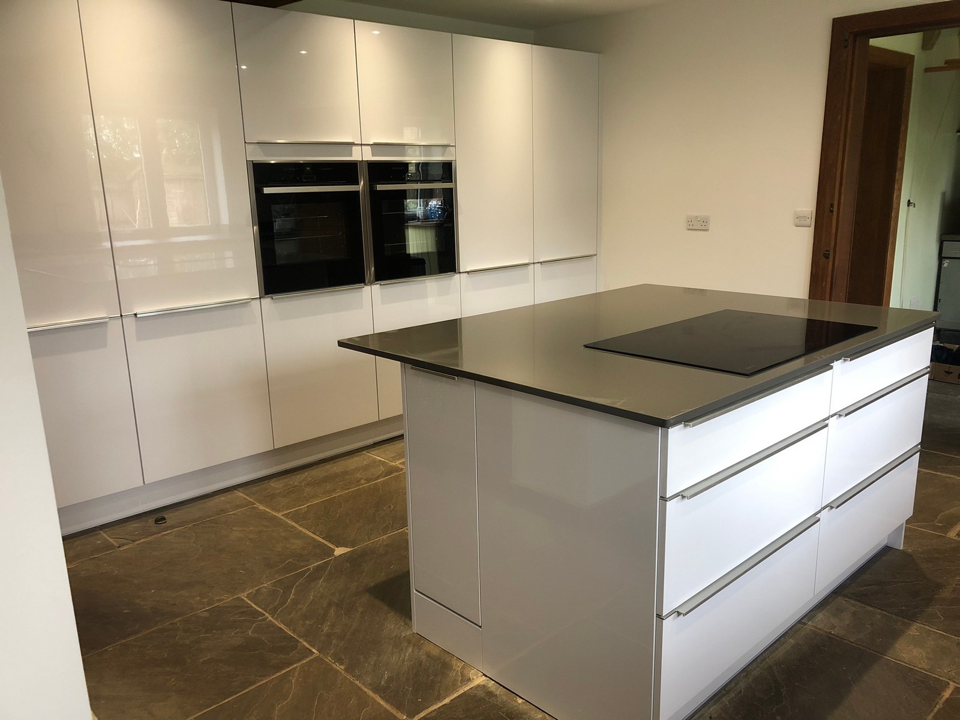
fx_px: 777
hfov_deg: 63.4
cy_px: 360
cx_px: 480
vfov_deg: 49.7
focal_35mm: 28
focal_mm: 4
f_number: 1.8
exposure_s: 1/17
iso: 40
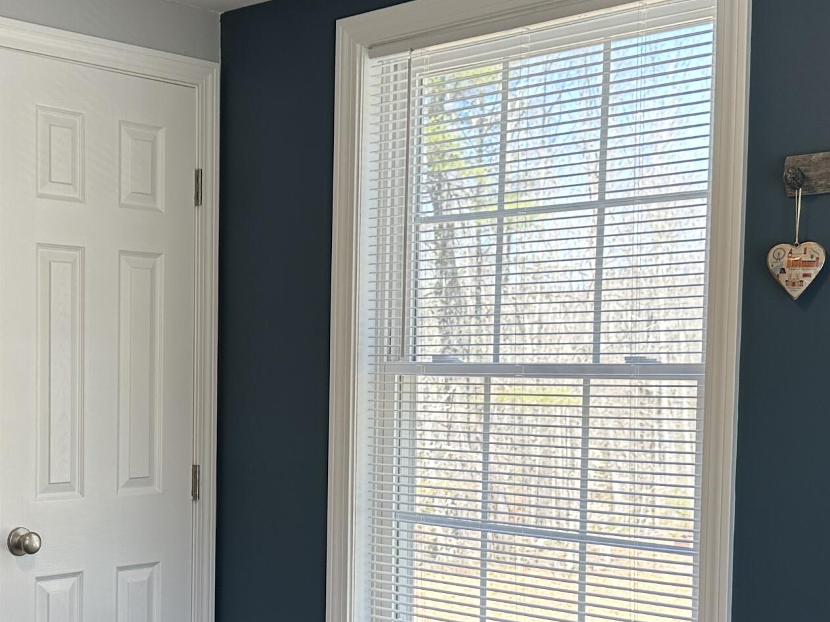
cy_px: 448
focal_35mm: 57
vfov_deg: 25.4
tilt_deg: -3.9
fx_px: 1367
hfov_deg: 33.4
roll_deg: -1.0
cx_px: 250
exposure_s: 1/154
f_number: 1.78
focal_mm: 6.86
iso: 100
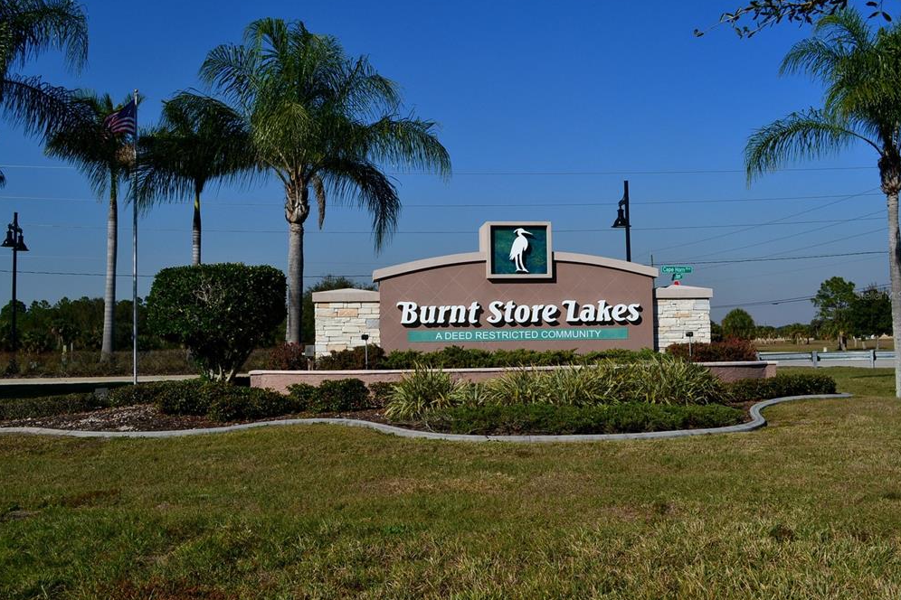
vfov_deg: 35.9
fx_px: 926
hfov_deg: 51.9
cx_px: 443
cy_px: 295
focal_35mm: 37
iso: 320
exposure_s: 1/500
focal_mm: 24
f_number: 11
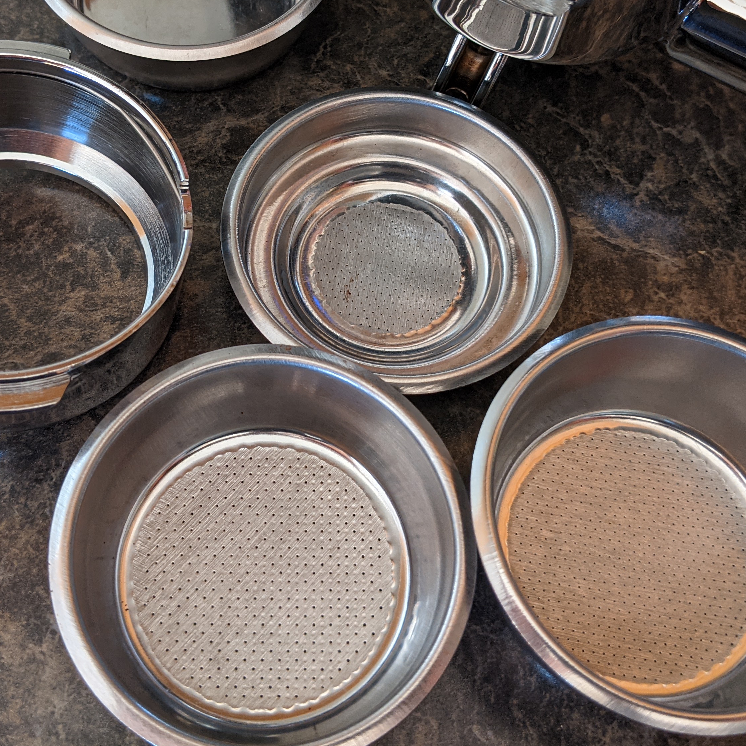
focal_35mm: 43
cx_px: 306
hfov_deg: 39.0
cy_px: 255
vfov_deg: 38.8
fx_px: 1048
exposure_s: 1/59.9
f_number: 1.8
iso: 63
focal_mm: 4.44
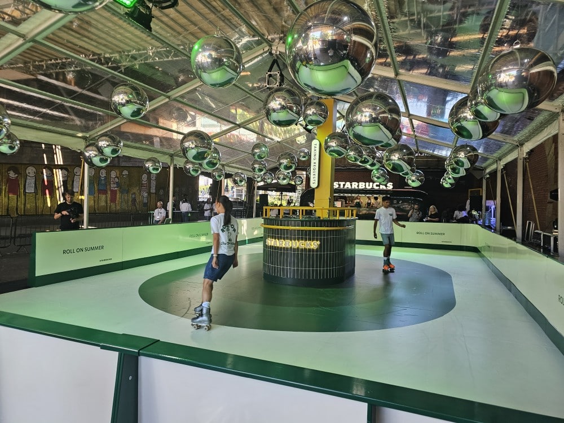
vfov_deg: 58.9
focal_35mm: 23
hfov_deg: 73.9
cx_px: 282
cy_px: 212
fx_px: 375
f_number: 1.7
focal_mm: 6.3
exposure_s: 1/180
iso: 160
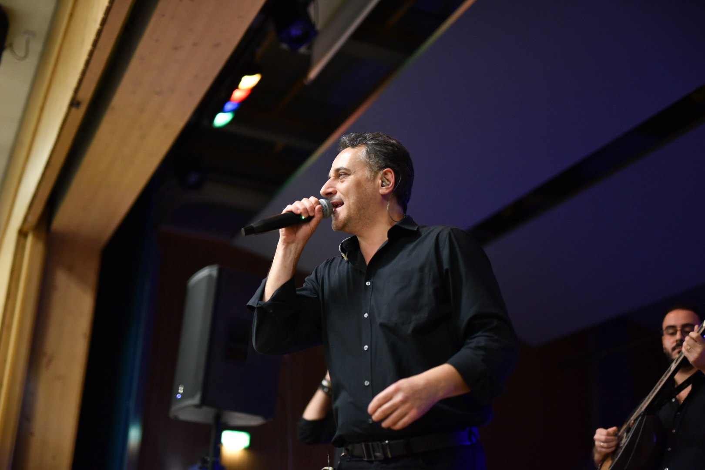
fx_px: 979
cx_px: 352
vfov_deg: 27.0
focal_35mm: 50
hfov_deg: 39.6
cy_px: 235
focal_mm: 50
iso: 1250
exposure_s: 1/160
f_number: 1.4
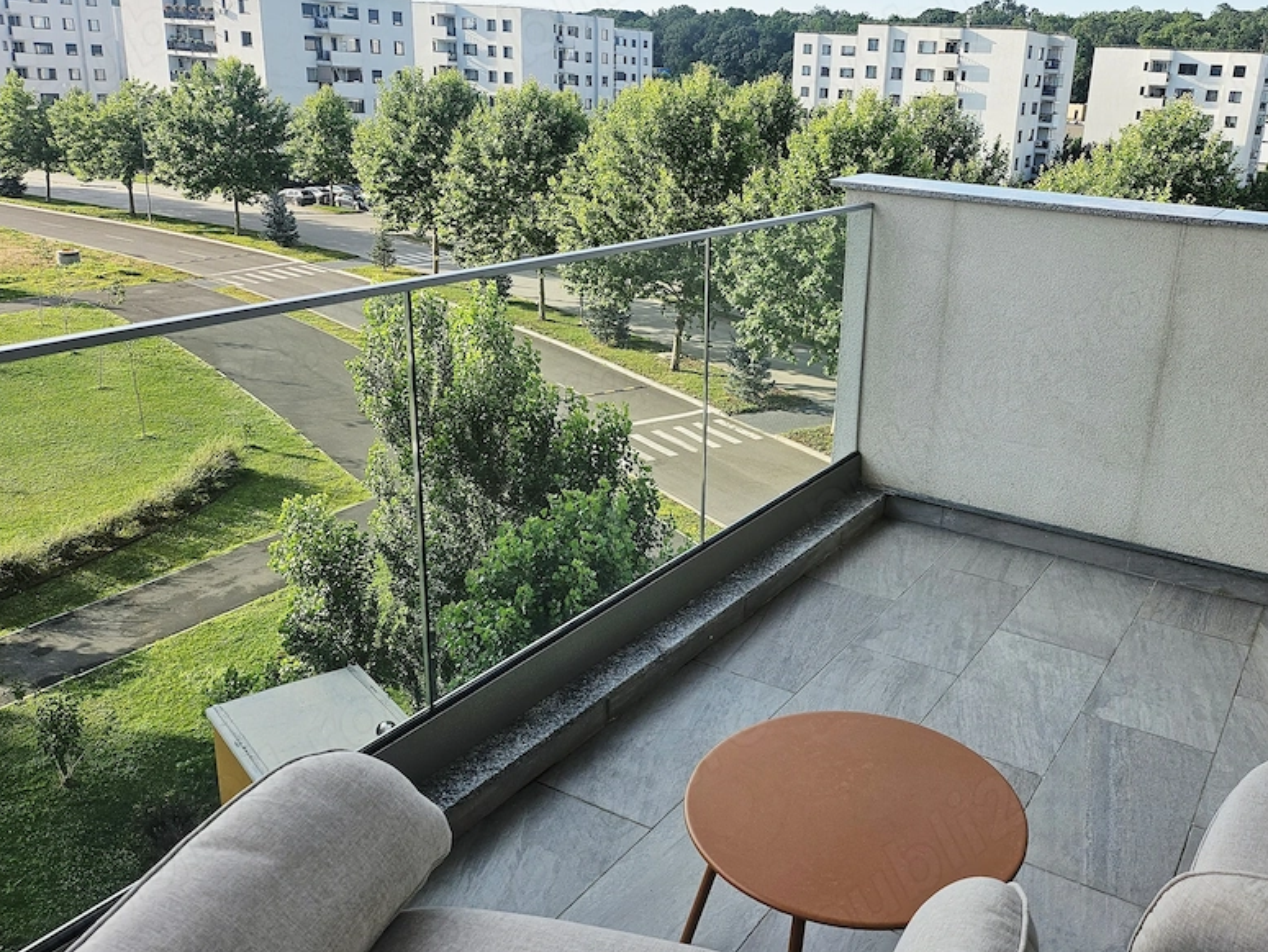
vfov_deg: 45.4
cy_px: 437
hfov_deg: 57.7
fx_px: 1136
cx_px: 785
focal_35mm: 31
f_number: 1.8
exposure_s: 1/2000
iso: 50
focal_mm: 5
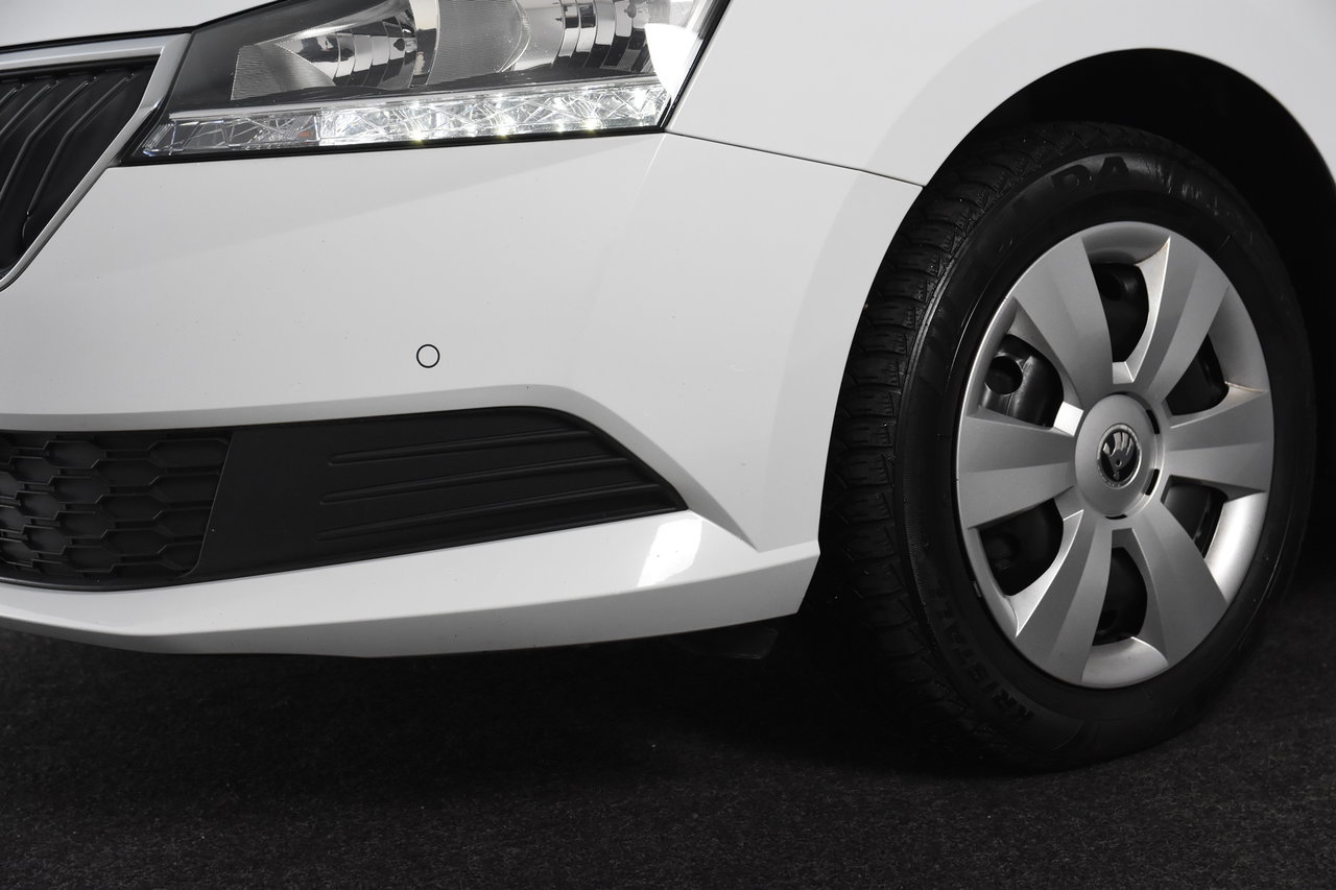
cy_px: 445
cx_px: 668
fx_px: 2505
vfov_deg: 20.2
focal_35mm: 68
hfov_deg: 29.9
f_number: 5.6
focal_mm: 45
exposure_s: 1/125
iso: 1600
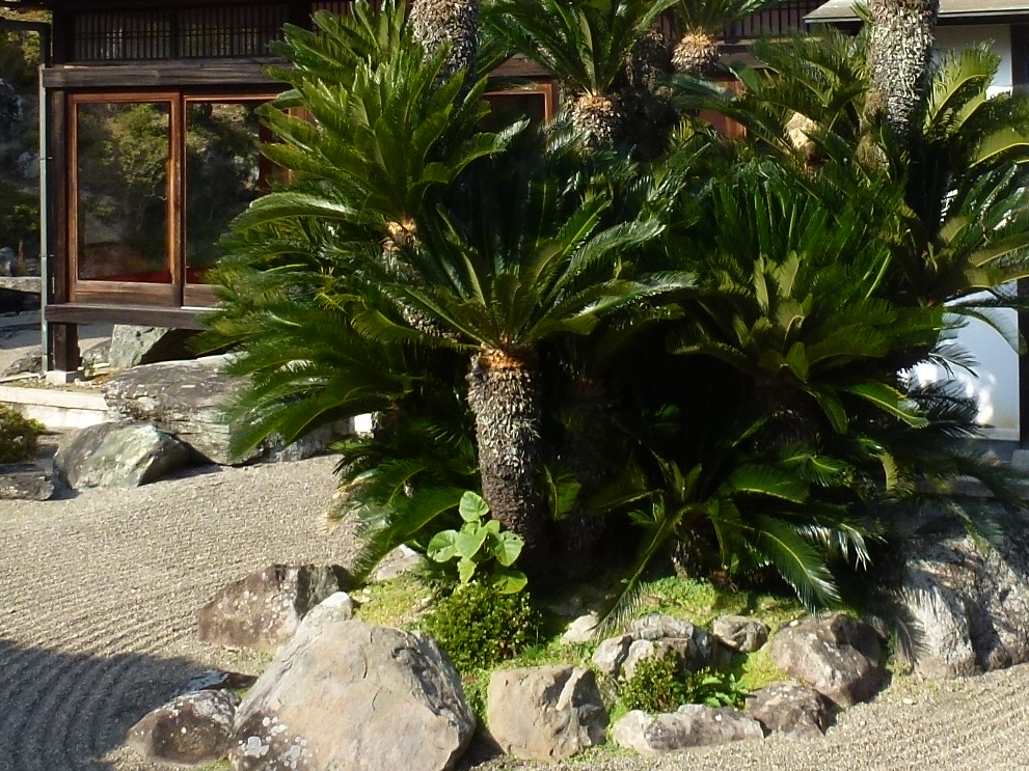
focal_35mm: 62
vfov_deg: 23.0
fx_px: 1843
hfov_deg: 30.7
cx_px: 753
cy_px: 63
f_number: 4
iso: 100
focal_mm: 4.3
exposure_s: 1/320
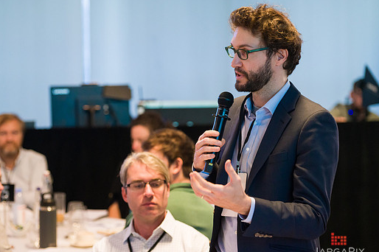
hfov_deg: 18.3
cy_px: 126
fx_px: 1178
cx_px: 175
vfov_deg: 12.2
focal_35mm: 112
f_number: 3.2
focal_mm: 95
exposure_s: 1/200
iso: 3200
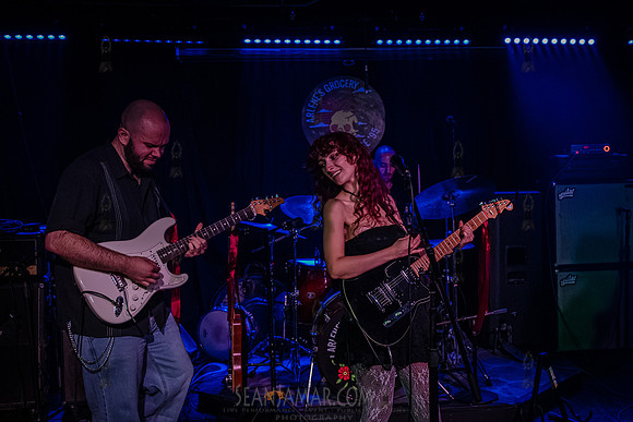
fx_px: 753
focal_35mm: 43
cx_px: 379
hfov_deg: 45.3
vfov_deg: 31.3
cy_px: 211
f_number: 3.2
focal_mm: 35
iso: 16000
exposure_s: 1/320
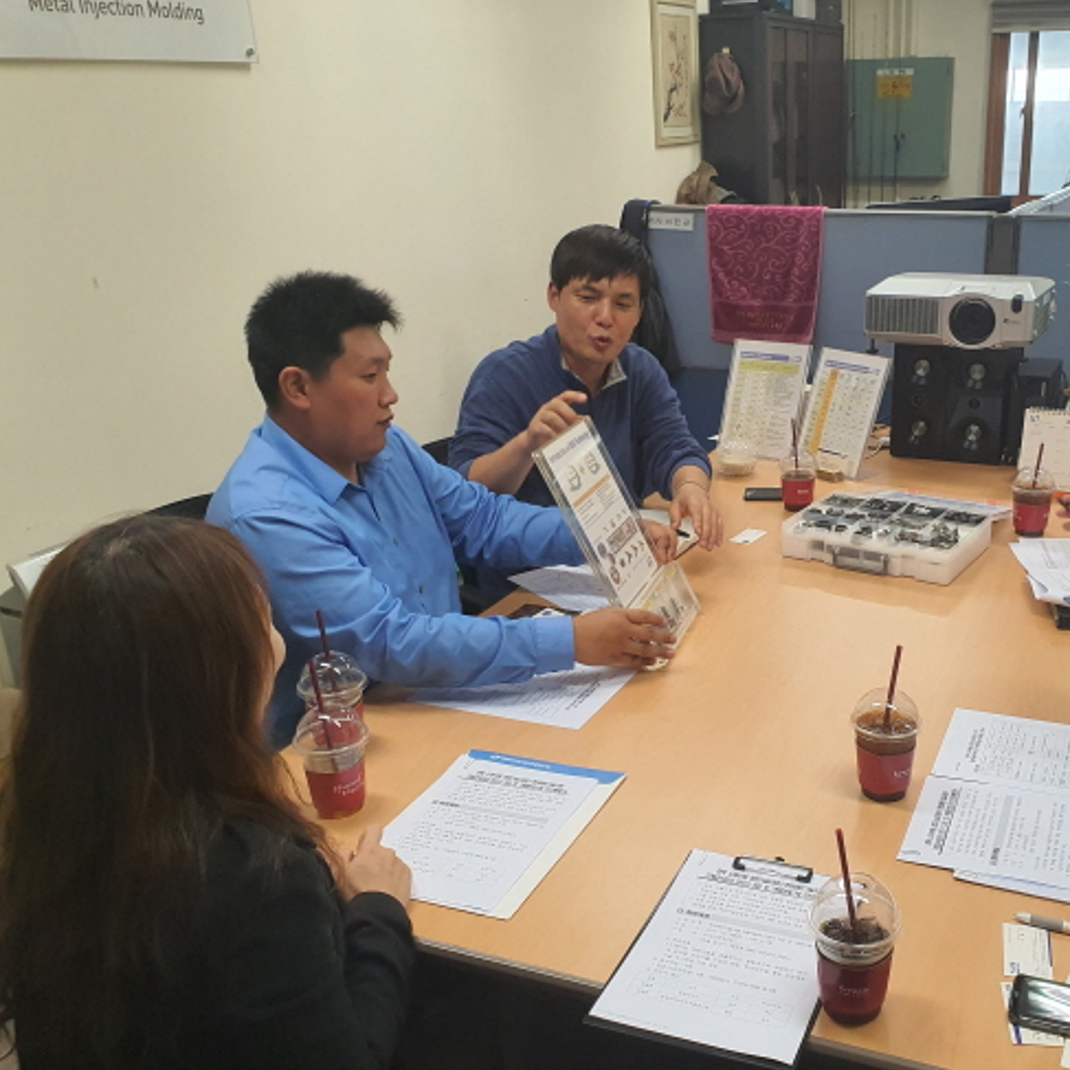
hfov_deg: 48.6
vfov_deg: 49.7
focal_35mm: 33
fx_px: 1154
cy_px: 572
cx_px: 740
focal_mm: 4.3
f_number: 2.4
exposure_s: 1/120
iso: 250
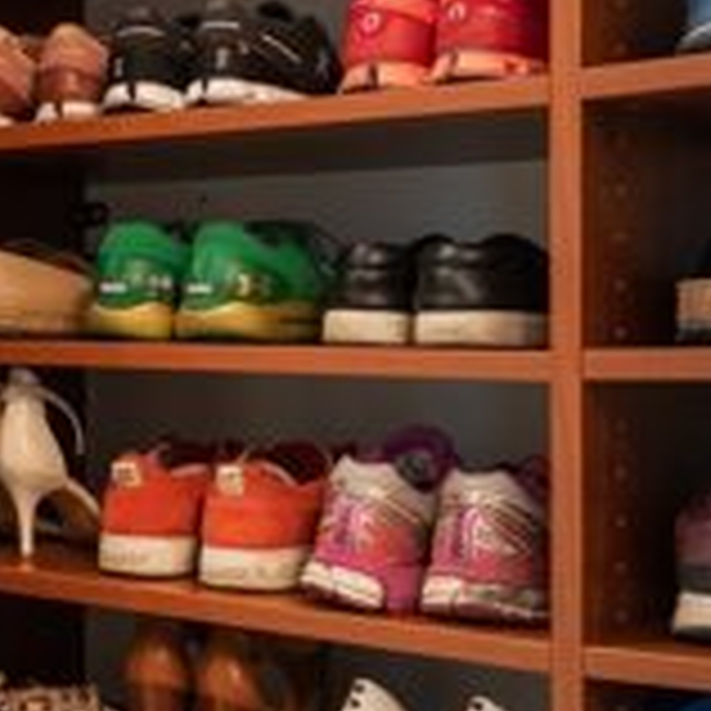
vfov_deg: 23.7
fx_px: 1696
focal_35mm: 73
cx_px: -117
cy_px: 358
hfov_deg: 22.1
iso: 200
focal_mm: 17
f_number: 9.5
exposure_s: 1
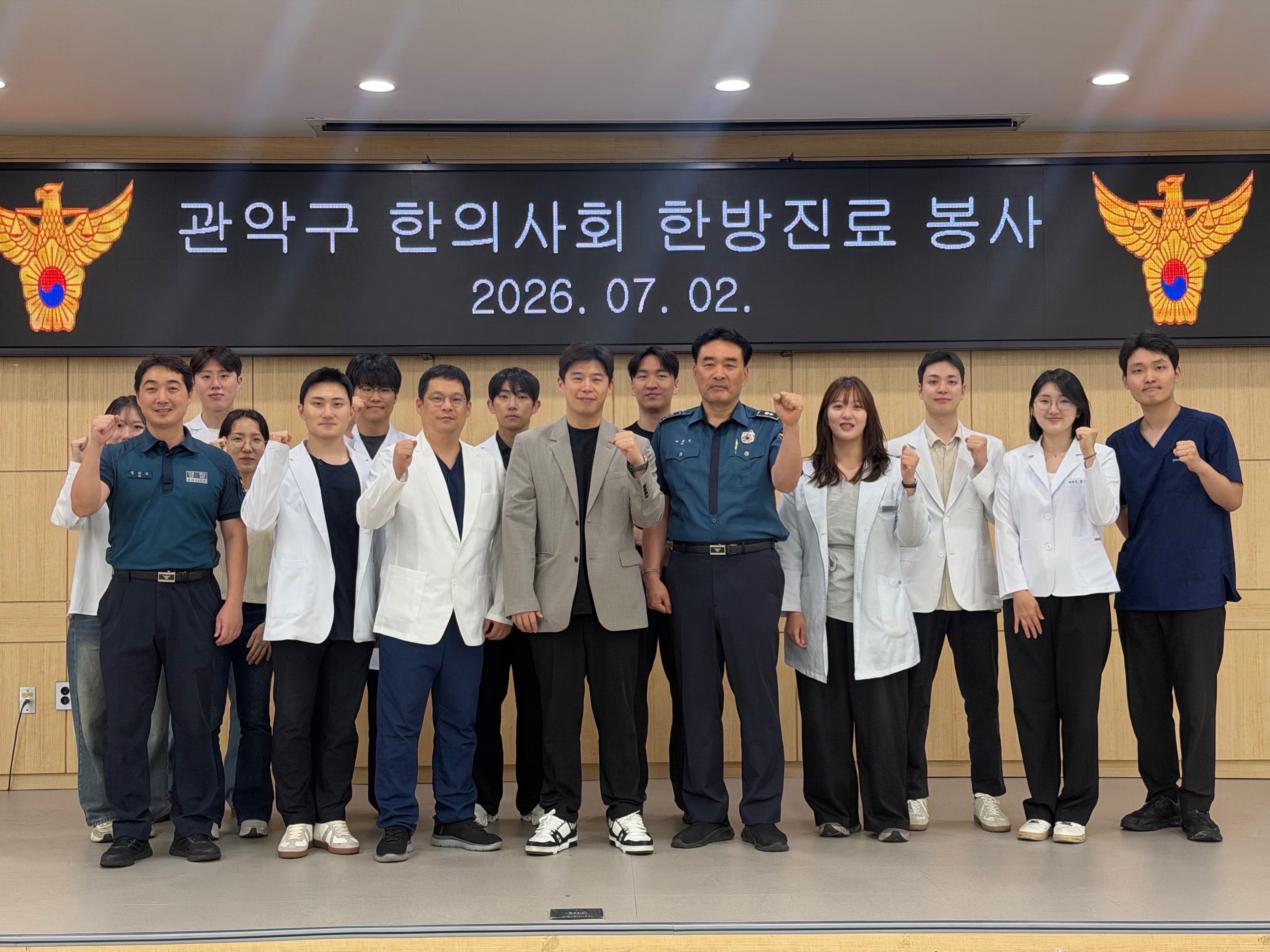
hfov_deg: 39.7
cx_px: 635
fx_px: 1761
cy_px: 476
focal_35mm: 48
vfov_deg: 30.3
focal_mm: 6.76
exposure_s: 1/120
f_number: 1.78
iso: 125
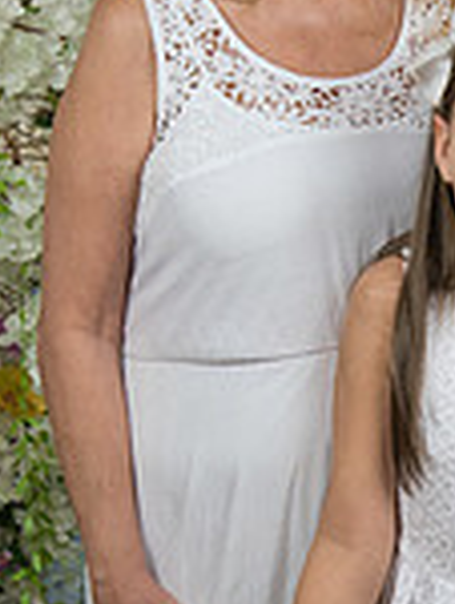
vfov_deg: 11.8
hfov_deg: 8.8
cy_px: 395
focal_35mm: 167
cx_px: 523
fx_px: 2918
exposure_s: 1/125
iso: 1250
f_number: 5
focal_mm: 58
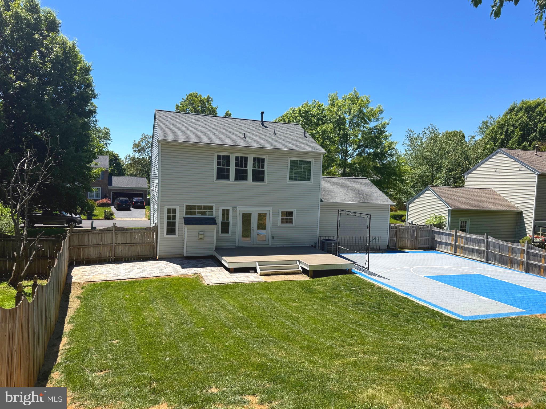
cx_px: 273
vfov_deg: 56.8
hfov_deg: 71.6
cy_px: 204
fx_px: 379
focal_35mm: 24
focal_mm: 6.76
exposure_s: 1/4167
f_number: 1.78
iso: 80
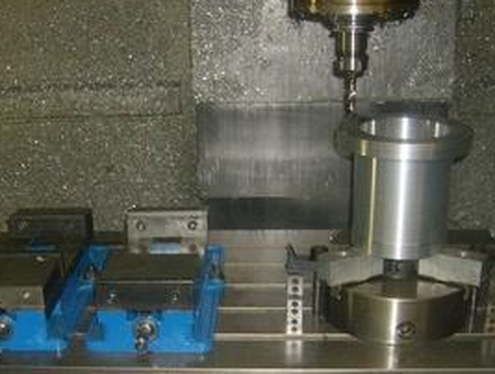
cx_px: 195
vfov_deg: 26.9
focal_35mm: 54
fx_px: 775
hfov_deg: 35.3
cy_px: 273
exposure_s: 1/60
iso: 200
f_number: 2.8
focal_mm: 6
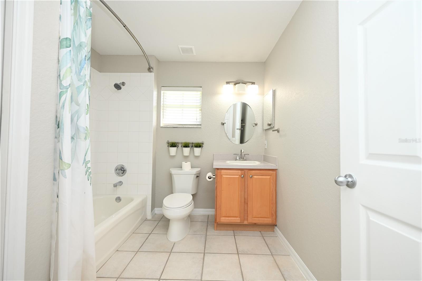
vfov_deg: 81.2
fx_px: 164
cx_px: 211
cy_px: 140
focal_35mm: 14
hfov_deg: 104.3
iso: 200
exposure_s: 1/60
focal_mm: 14
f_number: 4
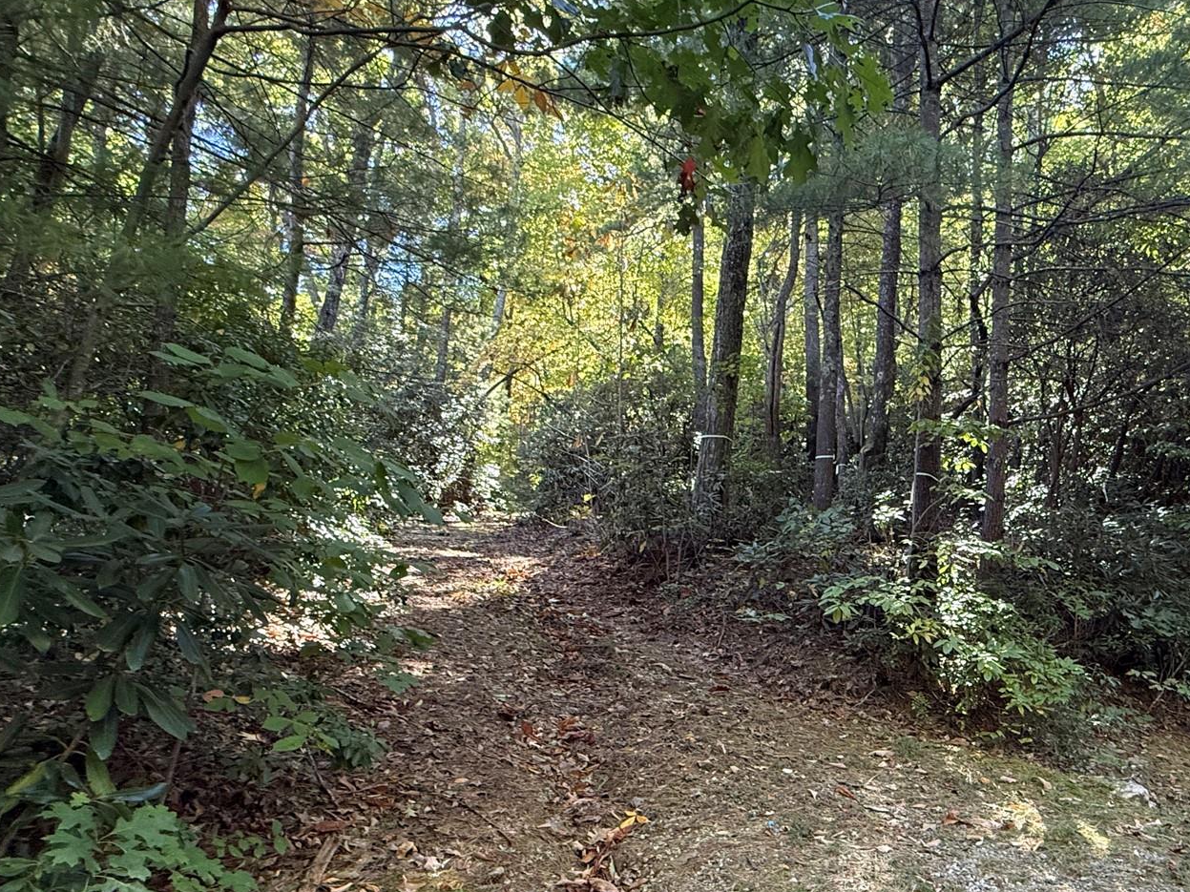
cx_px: 814
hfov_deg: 71.3
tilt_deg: +6.2
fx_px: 791
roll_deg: +0.4
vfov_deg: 57.8
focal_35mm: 23
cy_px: 584
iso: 320
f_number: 2.2
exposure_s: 1/99
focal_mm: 2.22
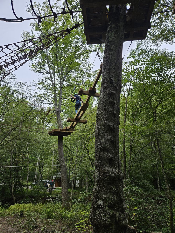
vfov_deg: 73.9
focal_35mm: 23
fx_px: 155
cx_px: 88
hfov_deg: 58.9
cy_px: 116
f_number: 1.8
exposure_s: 1/151
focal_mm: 5.4
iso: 25
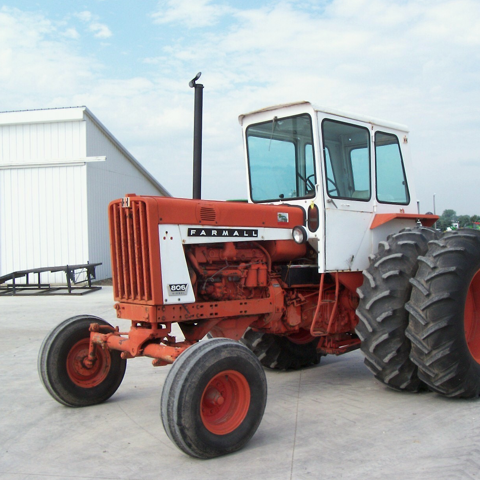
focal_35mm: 41
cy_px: 238
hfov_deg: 40.9
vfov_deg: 40.9
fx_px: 643
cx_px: 268
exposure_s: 1/270
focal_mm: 5.6
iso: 80
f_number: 5.1
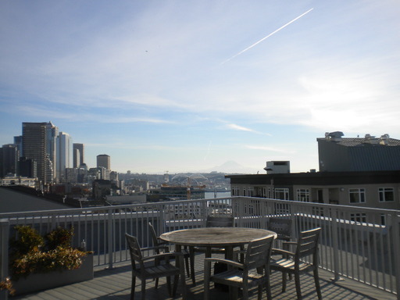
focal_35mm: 35
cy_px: 150
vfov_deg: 40.7
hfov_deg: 52.6
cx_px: 200
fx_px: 404
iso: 80
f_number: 4.6
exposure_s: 1/886
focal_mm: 6.3
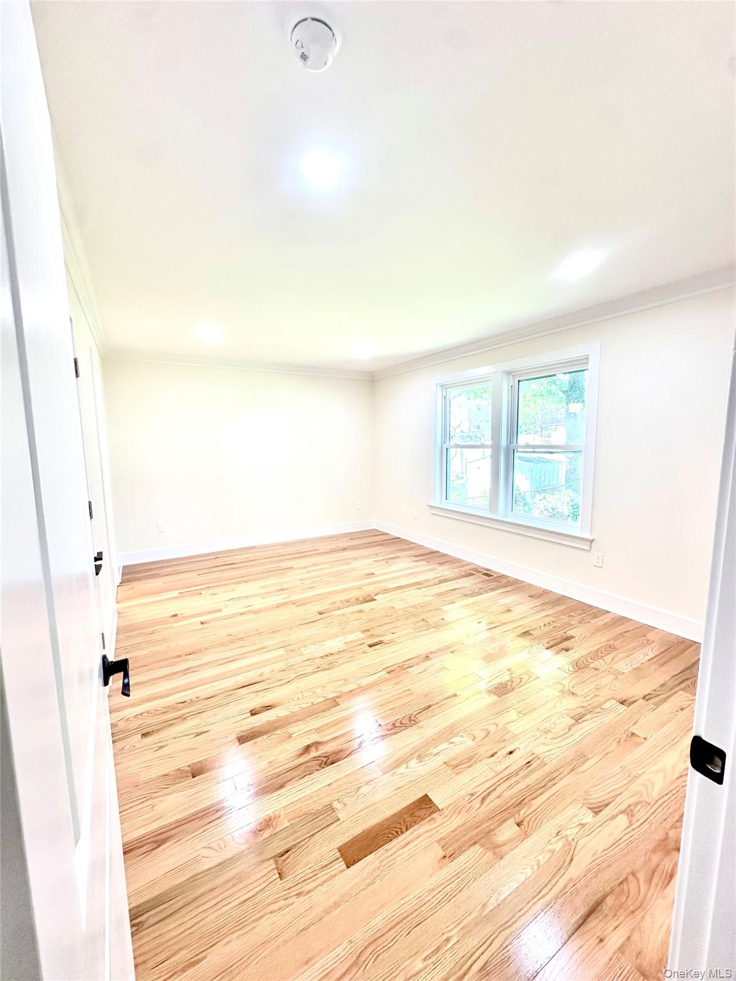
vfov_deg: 102.1
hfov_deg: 85.7
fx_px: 397
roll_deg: +0.4
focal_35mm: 14
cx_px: 368
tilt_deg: -7.4
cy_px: 490
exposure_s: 1/120
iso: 125
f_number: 2.2
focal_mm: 2.22
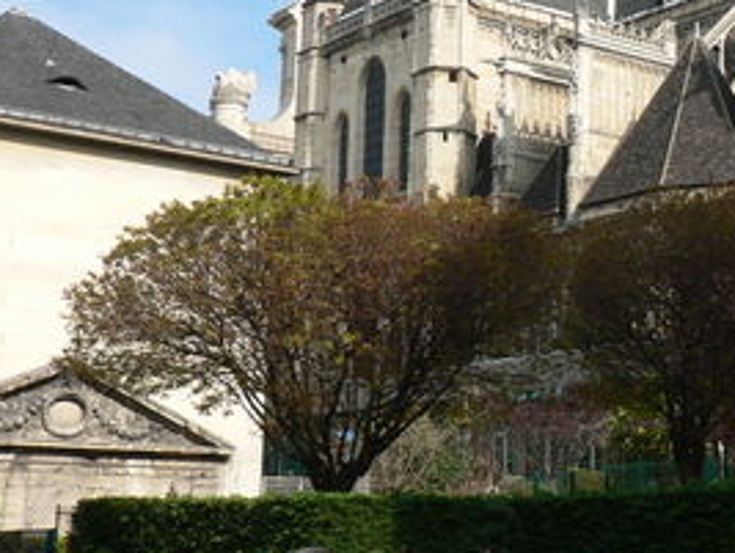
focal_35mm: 77
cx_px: 658
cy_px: 129
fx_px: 1637
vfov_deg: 19.0
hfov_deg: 24.6
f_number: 5
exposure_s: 1/320
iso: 64
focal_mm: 7.1
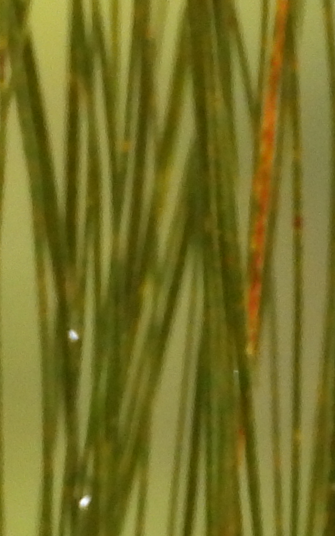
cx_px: -861
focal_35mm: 3477
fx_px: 50767
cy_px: 928
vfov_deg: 0.6
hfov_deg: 0.4
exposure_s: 1/60
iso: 450
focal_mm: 117
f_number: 5
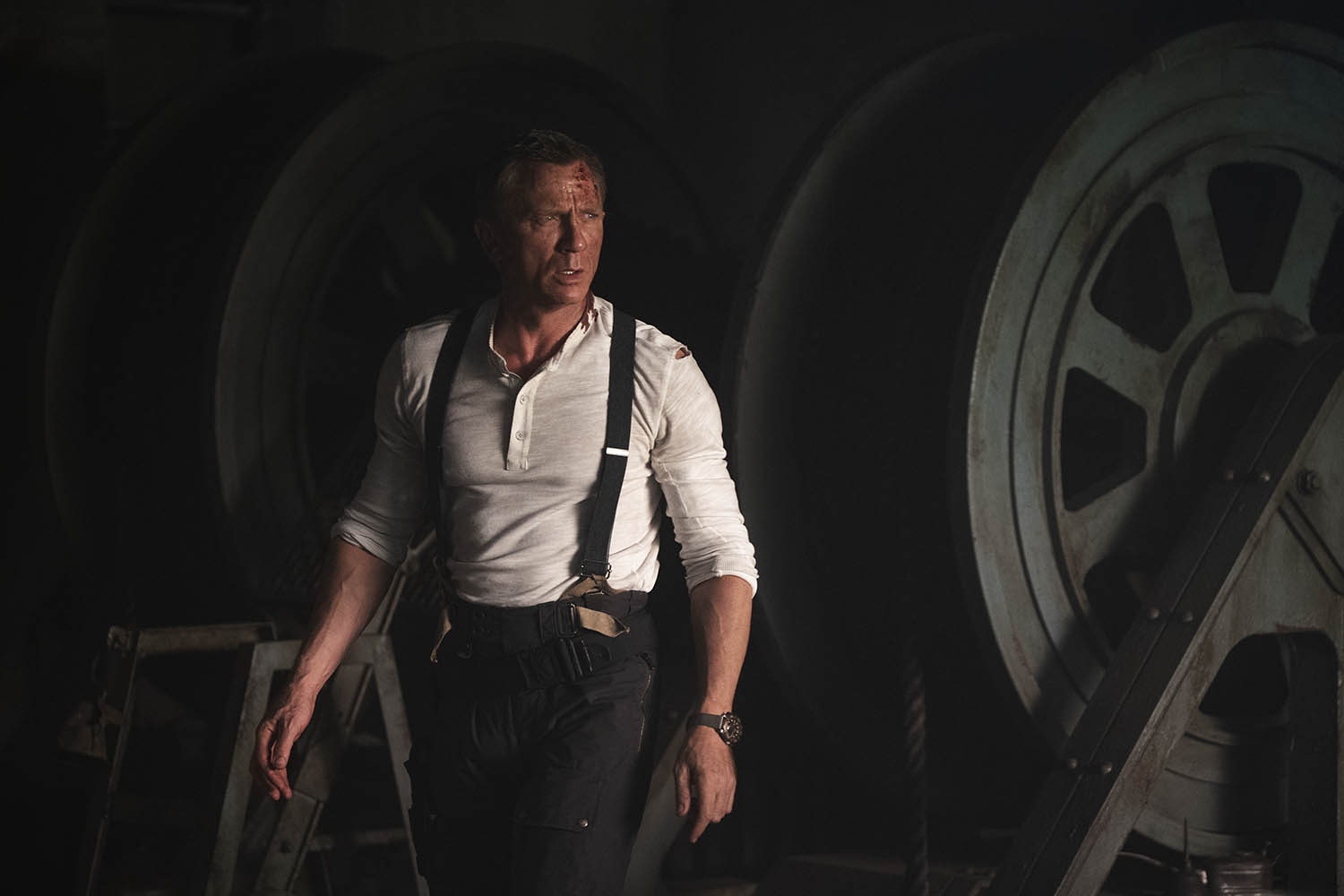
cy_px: 448
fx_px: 5152
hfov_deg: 14.9
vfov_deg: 9.9
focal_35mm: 138
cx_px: 672
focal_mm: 138
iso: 10000
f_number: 3.5
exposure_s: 1/800
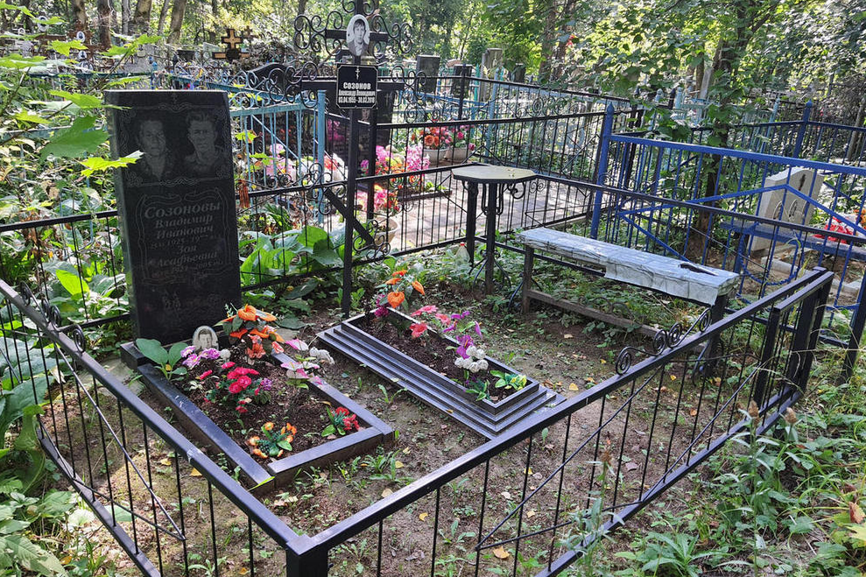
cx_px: 432
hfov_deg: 65.5
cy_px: 306
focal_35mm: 28
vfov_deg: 46.4
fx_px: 673
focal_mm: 4.32
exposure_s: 1/100
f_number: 1.7
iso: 64
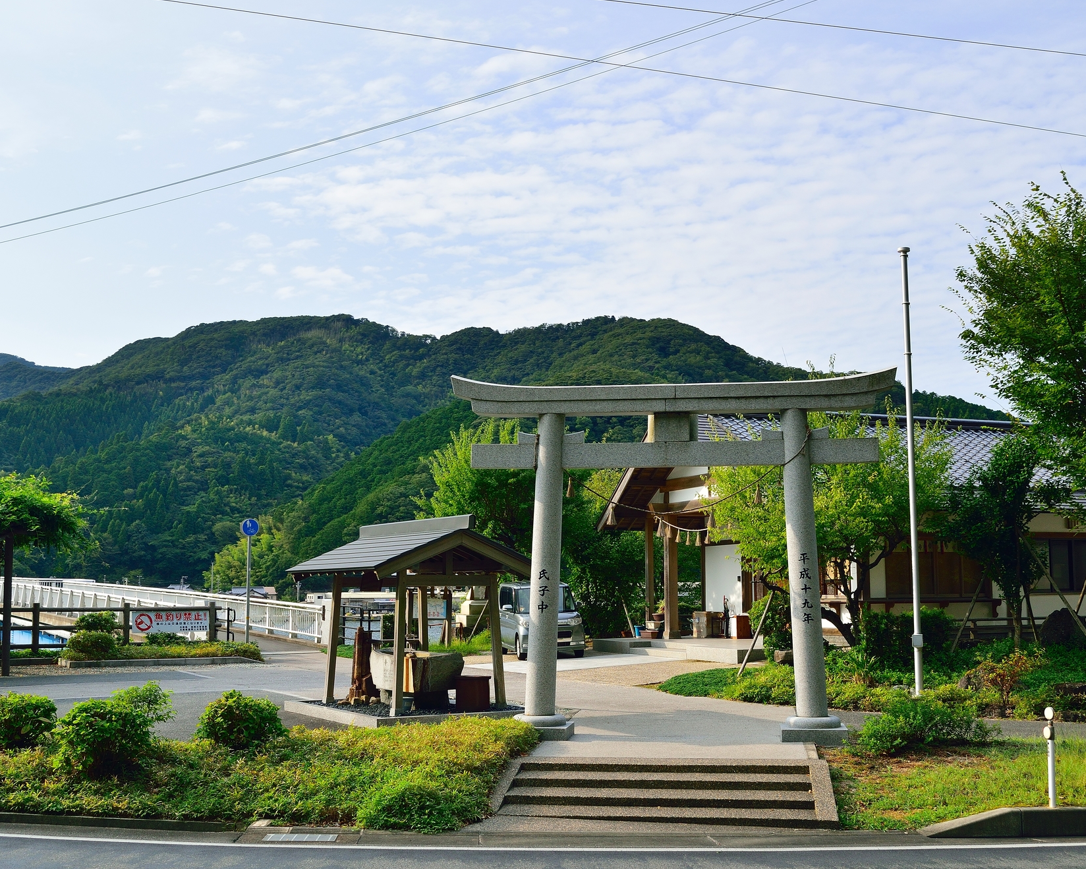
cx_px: 568
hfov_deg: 44.8
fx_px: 1318
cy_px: 436
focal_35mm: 41
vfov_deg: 36.5
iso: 100
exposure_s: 1/200
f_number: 6.3
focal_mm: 24
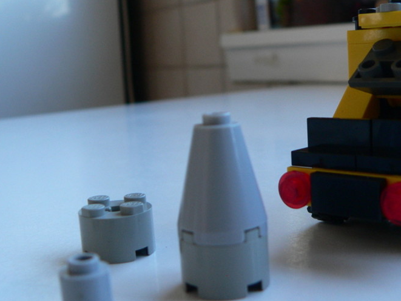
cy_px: 139
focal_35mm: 49
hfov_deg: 38.6
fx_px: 568
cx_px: 255
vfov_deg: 29.7
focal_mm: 6
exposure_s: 1/60
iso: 200
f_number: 2.8
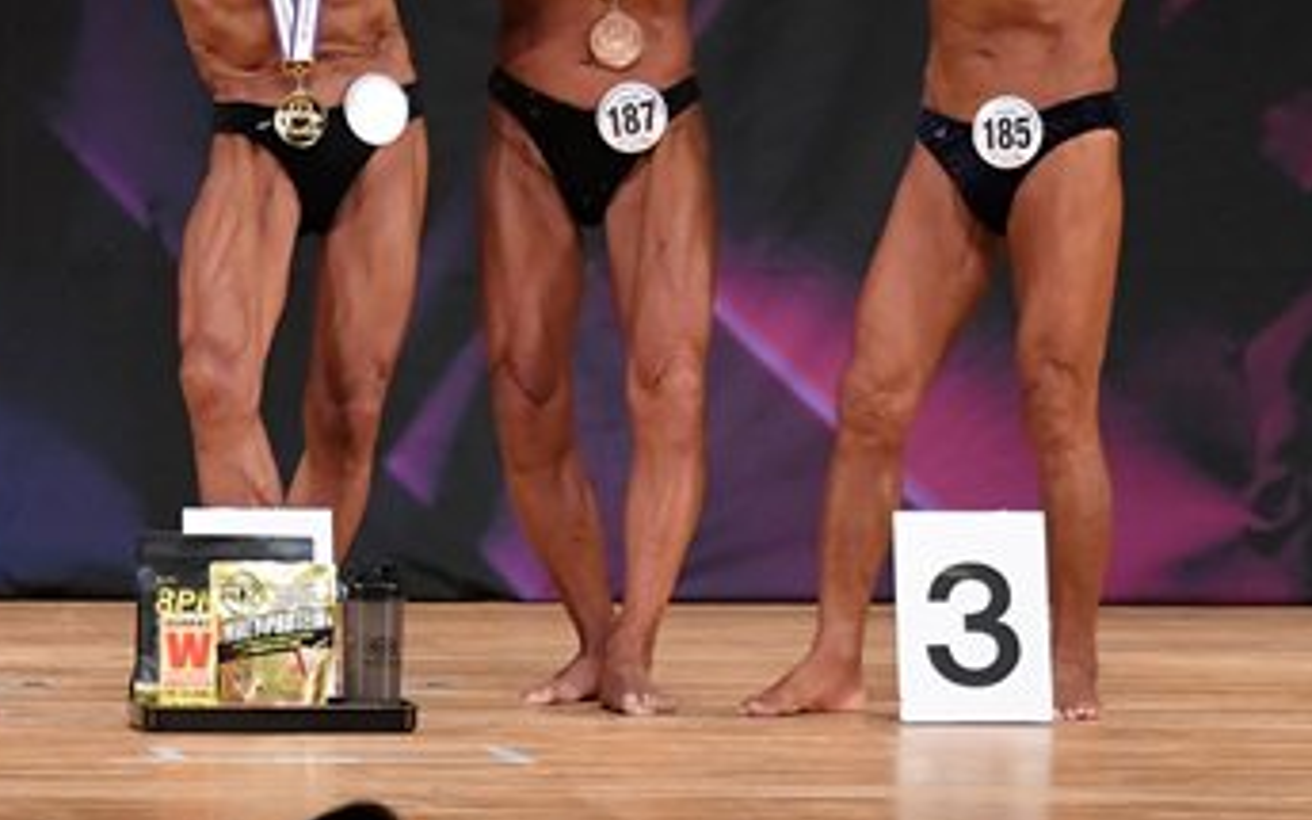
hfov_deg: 4.5
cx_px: 74
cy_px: 122
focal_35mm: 464
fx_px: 16591
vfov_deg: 2.8
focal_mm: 135
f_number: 5.6
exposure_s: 1/400
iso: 4000
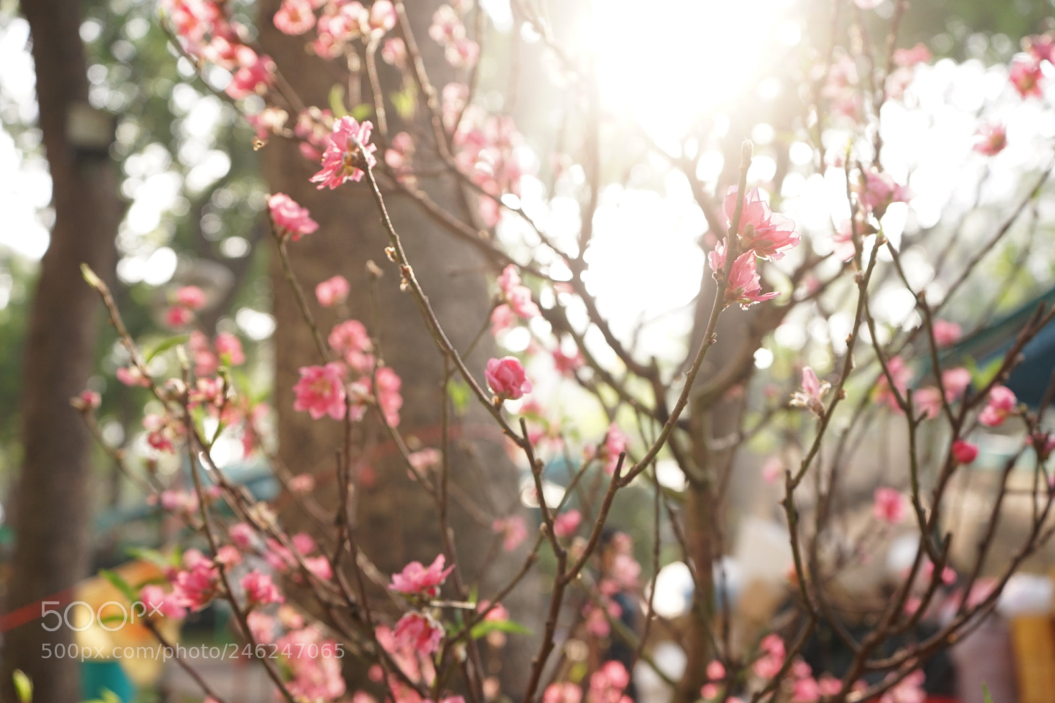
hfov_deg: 54.4
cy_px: 352
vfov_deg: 37.8
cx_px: 528
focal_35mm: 35
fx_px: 1025
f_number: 5
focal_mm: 35
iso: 640
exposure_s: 1/200
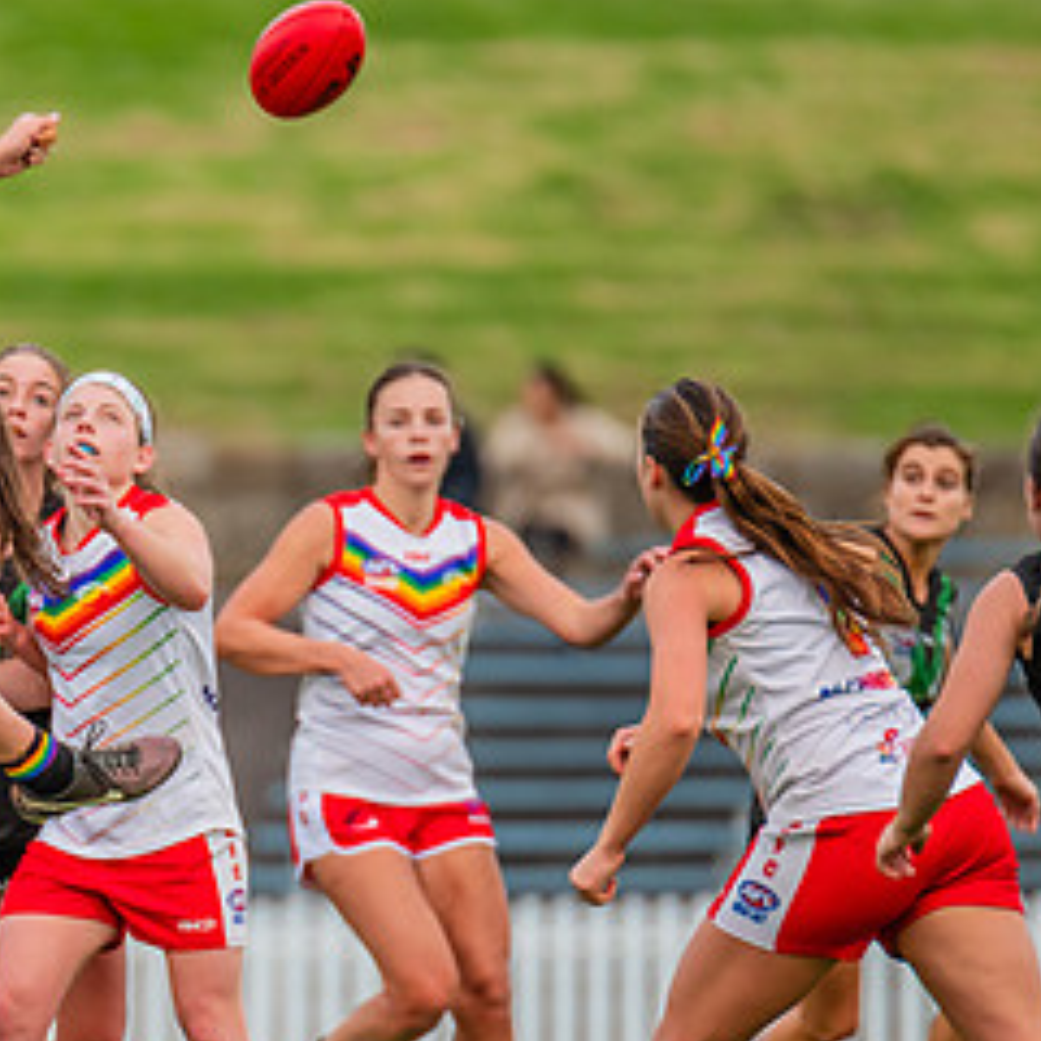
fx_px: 33581
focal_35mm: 987
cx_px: -184
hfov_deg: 1.8
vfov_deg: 1.8
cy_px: 654
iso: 800
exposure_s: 1/1000
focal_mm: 420
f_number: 5
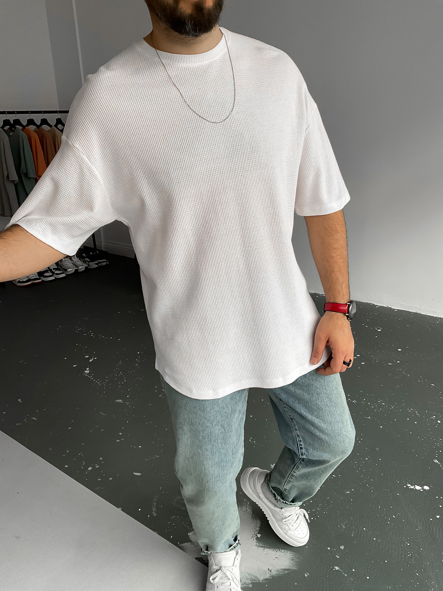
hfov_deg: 48.2
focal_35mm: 29
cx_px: 222
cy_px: 296
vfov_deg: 61.7
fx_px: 495
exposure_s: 1/120
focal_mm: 3
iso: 64
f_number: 1.8
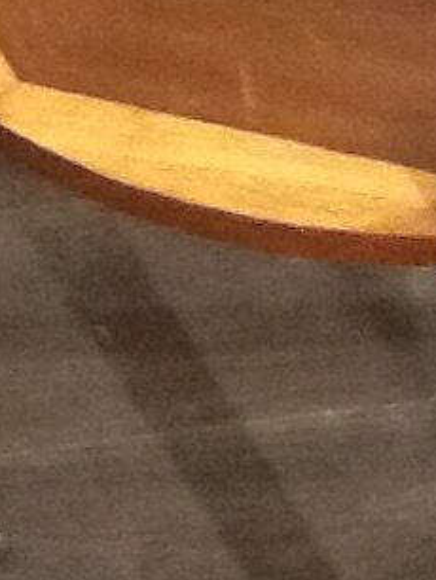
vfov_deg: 13.9
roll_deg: +0.9
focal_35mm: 138
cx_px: 449
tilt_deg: -41.0
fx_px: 2314
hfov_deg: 10.7
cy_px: -85
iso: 400
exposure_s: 1/15
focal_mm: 2.03
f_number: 2.4
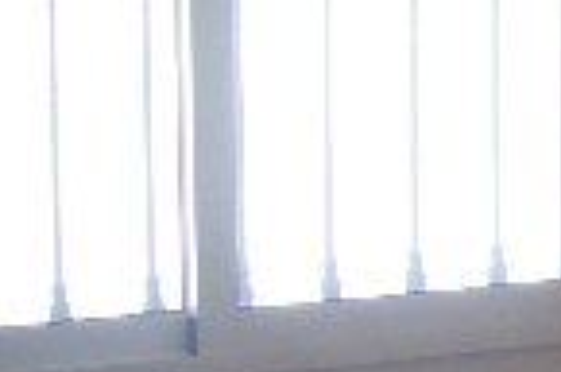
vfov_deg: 8.5
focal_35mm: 161
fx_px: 2503
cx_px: 956
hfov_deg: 11.9
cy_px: 112
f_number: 2.6
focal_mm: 5.8
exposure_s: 1/100
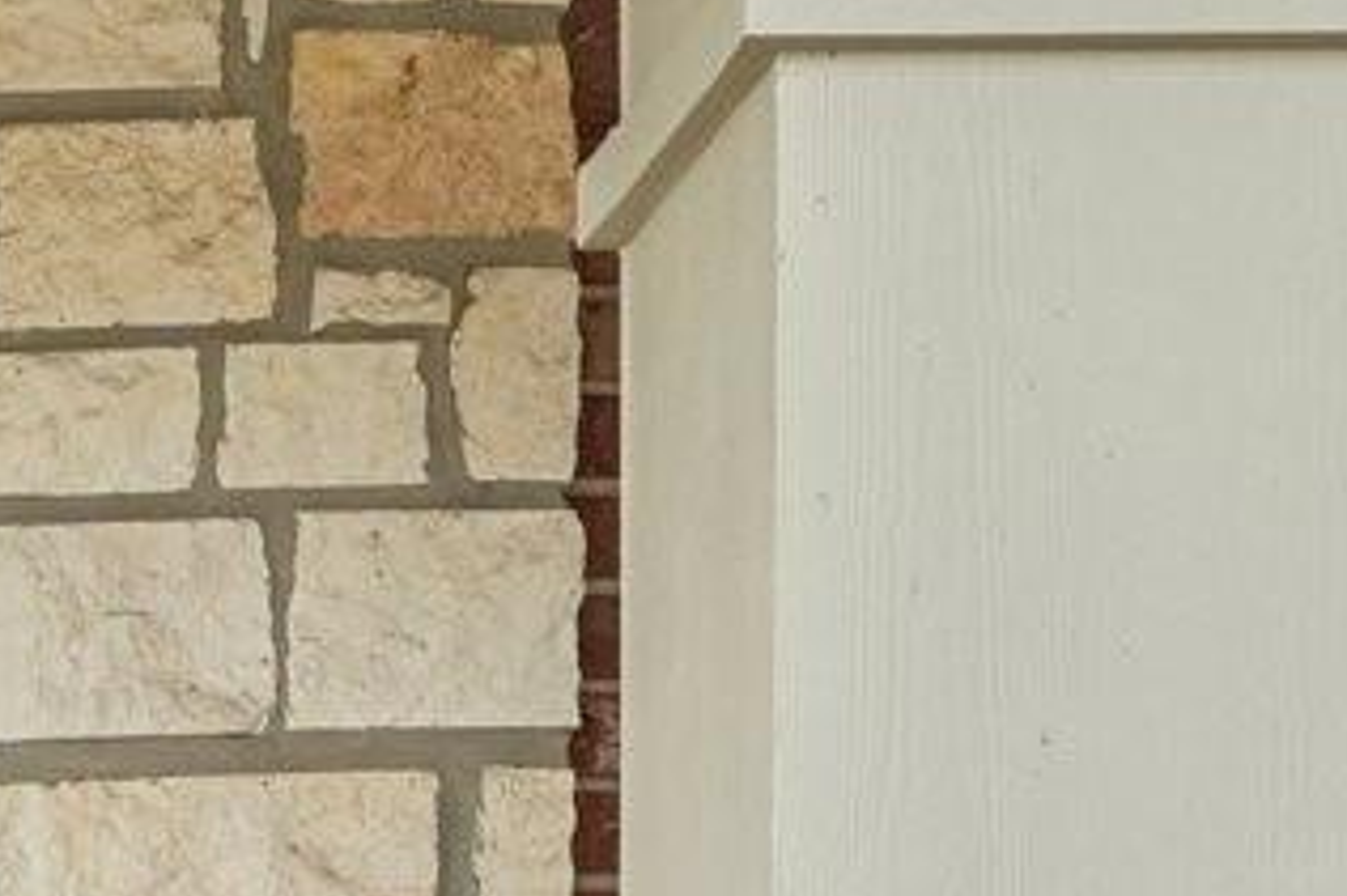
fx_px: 5310
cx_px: -795
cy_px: 1794
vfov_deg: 9.1
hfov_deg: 13.5
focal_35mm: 142
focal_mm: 22
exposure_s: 1/90
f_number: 8
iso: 400
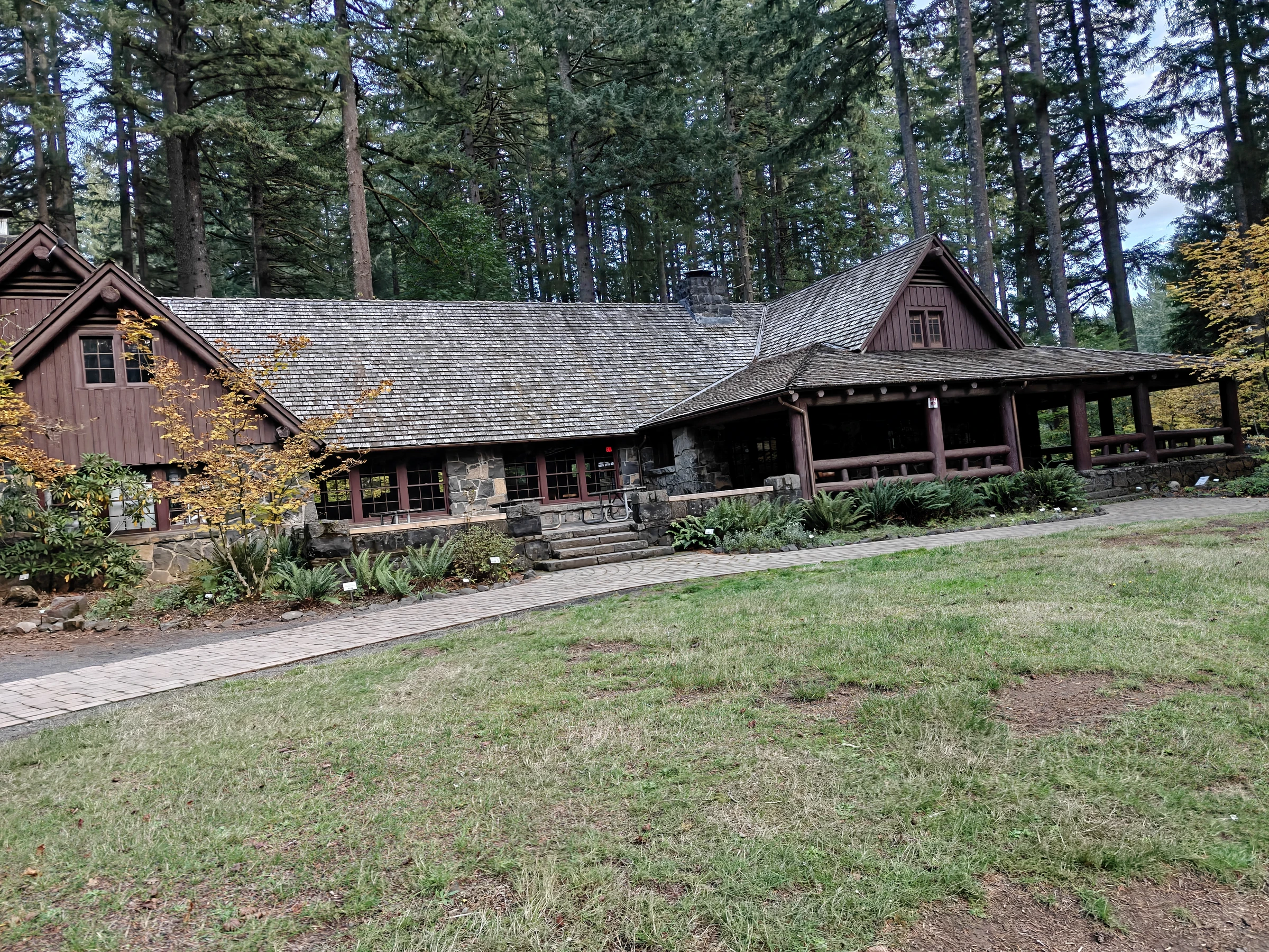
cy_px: 476
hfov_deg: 73.9
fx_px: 843
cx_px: 634
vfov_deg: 58.9
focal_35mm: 23
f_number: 1.6
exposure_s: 1/181
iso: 800
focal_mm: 6.06
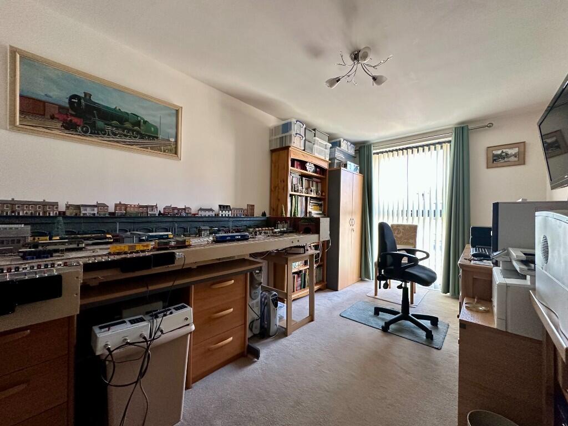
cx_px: 284
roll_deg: -0.9
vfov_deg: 85.7
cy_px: 213
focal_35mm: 14
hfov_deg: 102.1
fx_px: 230
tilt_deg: +0.2
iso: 320
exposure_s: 1/99
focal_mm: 2.22
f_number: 2.2
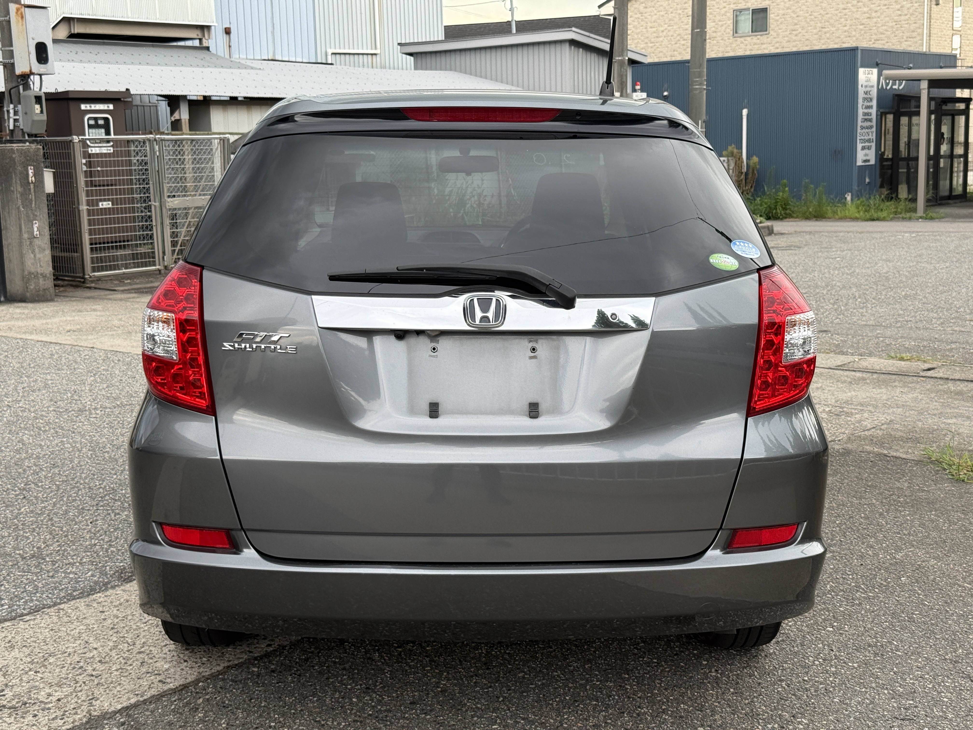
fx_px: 1349
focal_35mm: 48
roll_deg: +1.7
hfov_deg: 39.7
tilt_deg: -9.0
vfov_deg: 30.3
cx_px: 486
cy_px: 365
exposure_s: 1/277
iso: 80
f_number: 1.78
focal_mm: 6.76
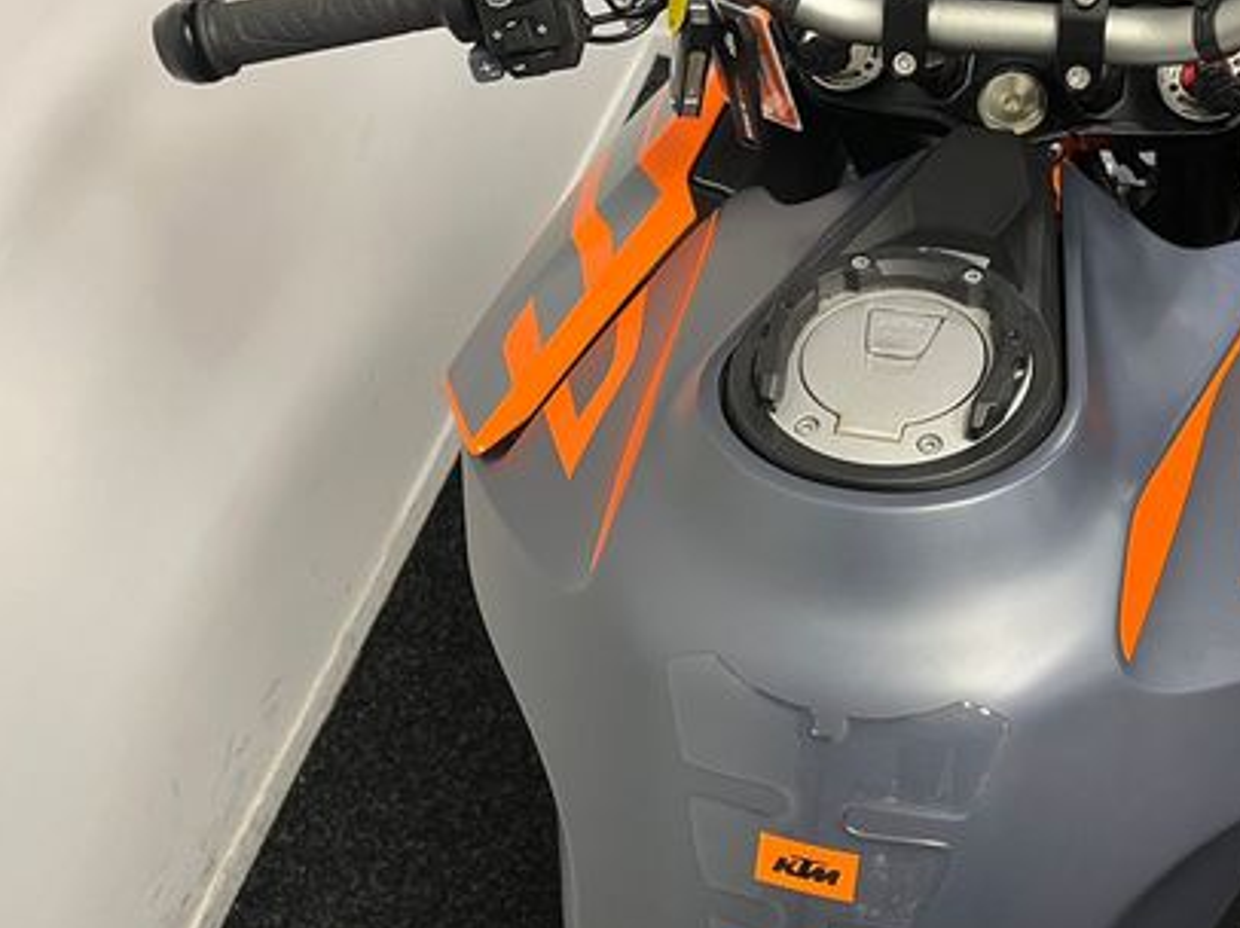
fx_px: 1468
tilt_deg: -49.3
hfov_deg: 44.4
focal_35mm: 41
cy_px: 284
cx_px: 916
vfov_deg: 34.7
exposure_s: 1/50
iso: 125
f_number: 1.6
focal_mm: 5.1
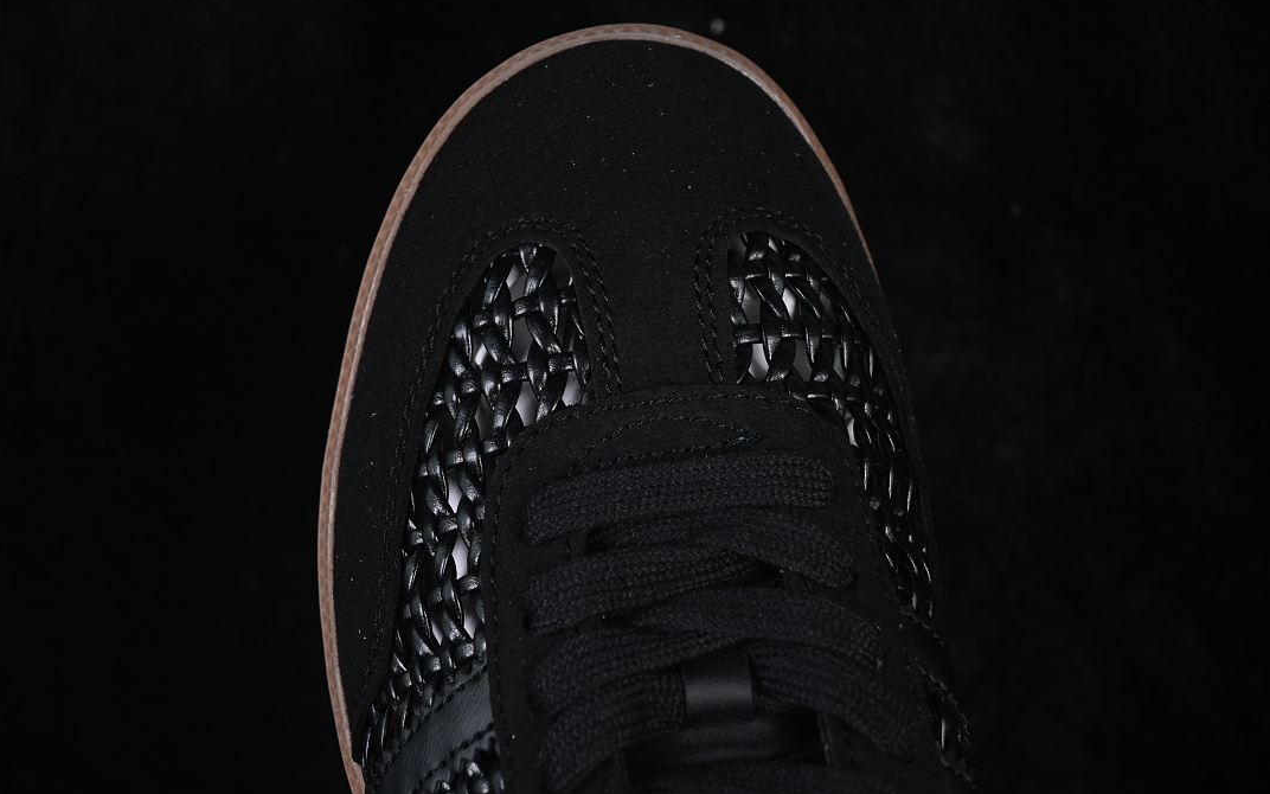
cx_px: 637
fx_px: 2665
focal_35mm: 77
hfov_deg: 26.8
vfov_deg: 16.9
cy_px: 401
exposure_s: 1/50
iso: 160
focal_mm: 50
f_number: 6.3
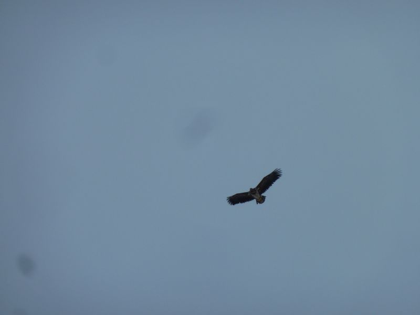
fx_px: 3640
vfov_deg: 5.0
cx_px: 210
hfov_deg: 6.6
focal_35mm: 300
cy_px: 158
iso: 80
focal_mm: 49.2
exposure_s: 1/200
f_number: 4.9
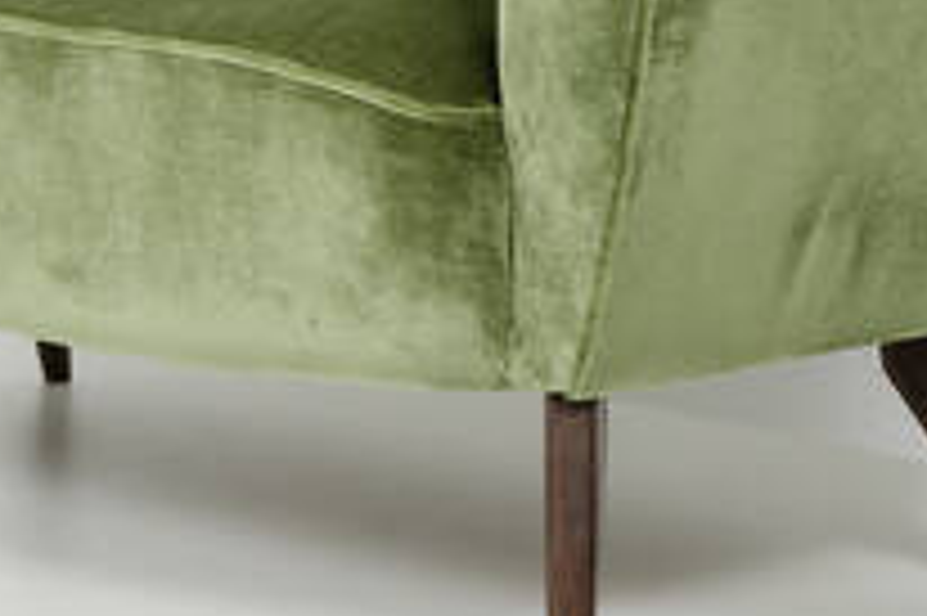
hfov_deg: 10.3
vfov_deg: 6.9
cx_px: 360
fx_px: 5120
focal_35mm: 199
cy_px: -47
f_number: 22
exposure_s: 1/200
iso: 125
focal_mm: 38
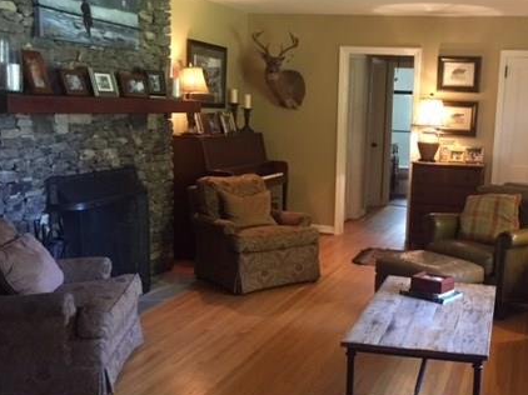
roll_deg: -2.6
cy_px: 232
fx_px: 671
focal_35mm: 44
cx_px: 374
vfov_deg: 32.8
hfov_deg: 42.1
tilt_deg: -11.4
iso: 250
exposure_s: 1/30
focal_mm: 4.15
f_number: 2.2
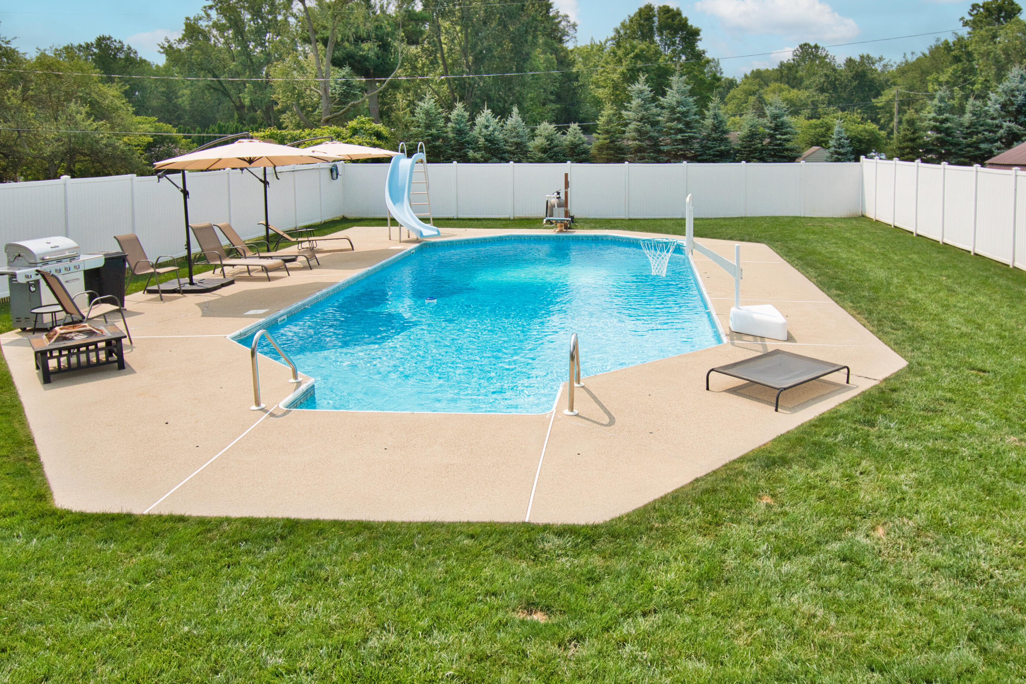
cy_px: 328
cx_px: 547
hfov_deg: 66.3
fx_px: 785
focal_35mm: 28
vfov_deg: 47.1
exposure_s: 1/4000
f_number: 5.3
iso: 640
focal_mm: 17
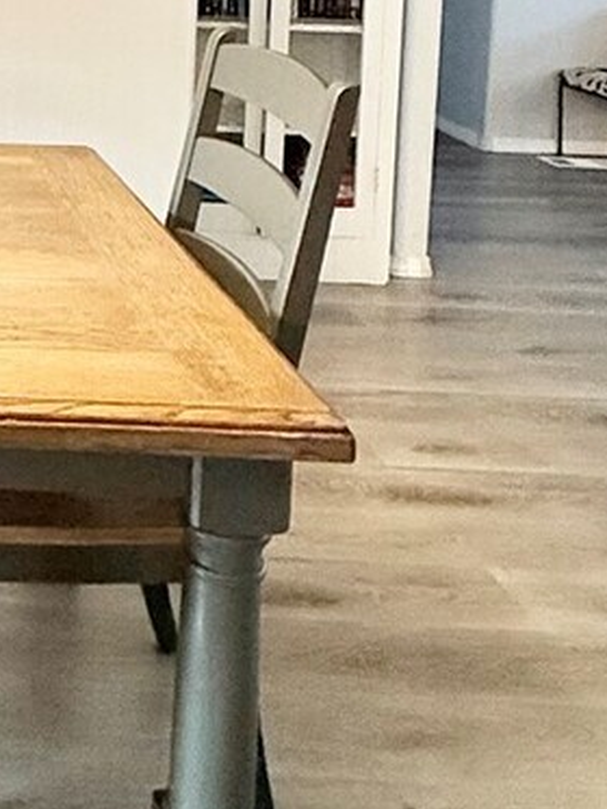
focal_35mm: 54
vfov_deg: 31.1
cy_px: -106
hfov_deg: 22.0
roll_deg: -1.4
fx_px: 1262
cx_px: -323
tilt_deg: -3.1
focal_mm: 2.22
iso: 500
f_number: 2.2
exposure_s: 1/60
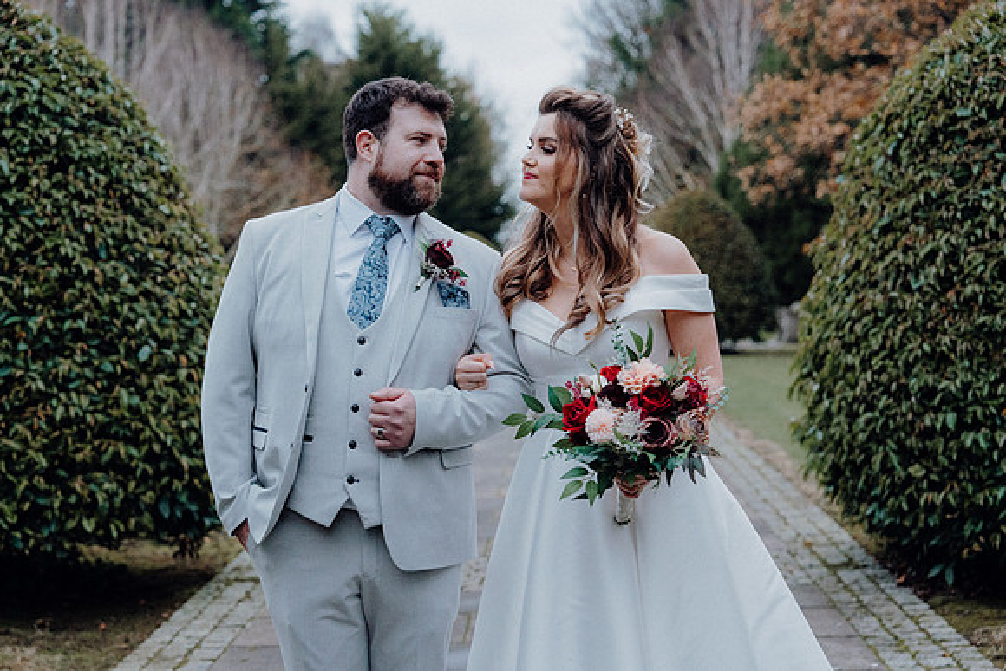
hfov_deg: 30.5
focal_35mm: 66
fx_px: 1845
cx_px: 503
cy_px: 336
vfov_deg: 20.6
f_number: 3.5
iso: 4000
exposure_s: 1/200
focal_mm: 66
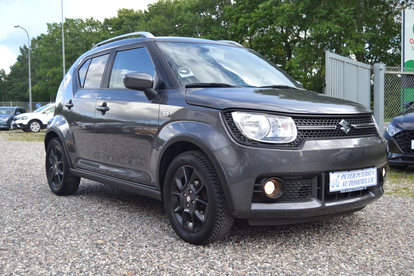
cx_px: 207
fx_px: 448
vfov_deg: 34.2
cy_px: 138
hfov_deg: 49.6
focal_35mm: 39
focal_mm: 26
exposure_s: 1/125
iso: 110
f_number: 5.6
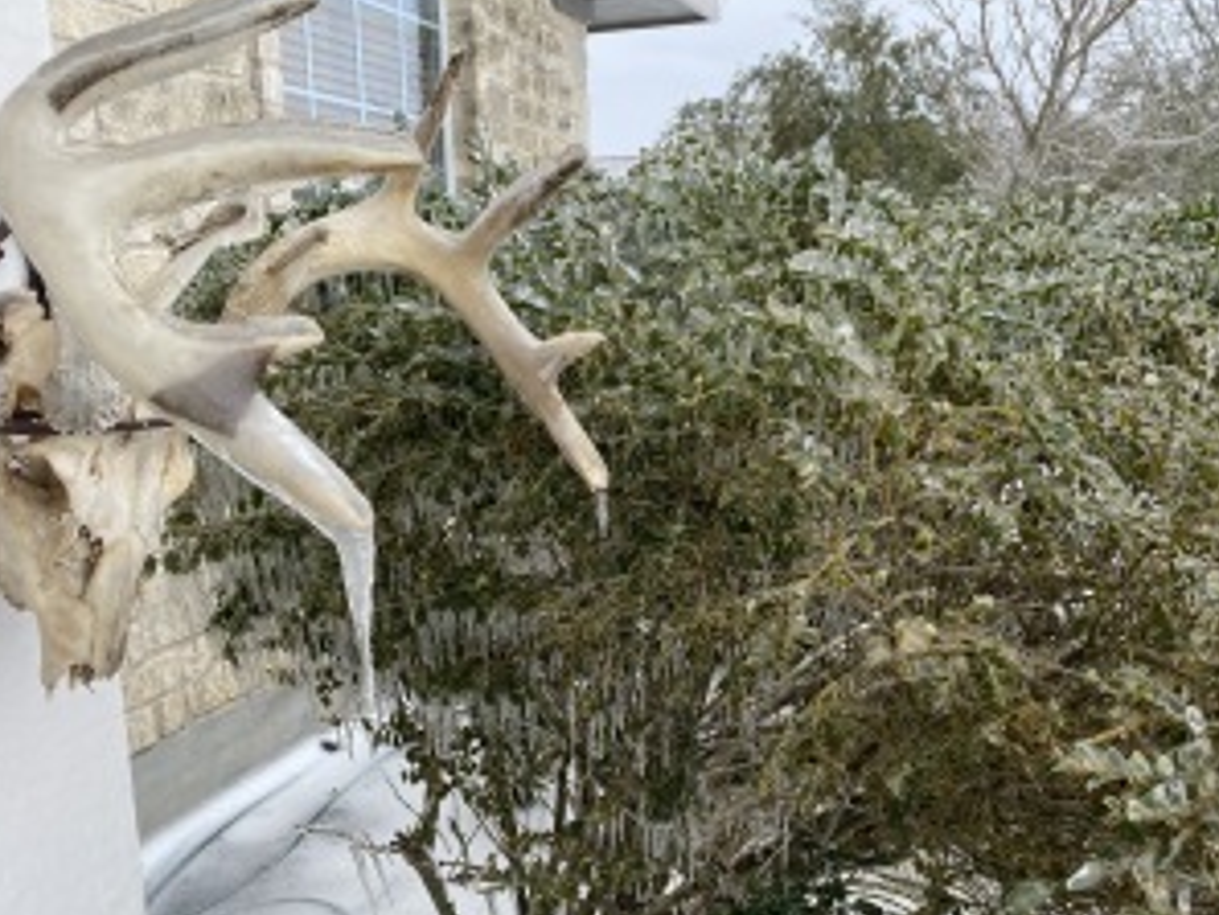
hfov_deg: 56.7
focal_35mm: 32
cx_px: 657
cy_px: 501
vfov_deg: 44.1
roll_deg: +0.7
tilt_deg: -10.8
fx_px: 1127
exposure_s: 1/858
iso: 32
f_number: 1.8
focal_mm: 4.25
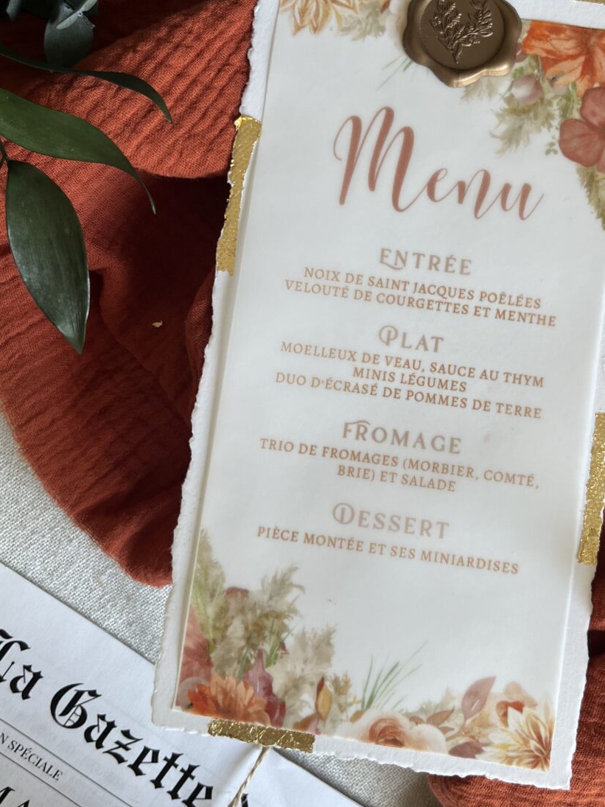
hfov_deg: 37.5
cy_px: 337
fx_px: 886
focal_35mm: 38
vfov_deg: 48.8
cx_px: 381
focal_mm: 5.1
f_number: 1.6
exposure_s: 1/121
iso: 100
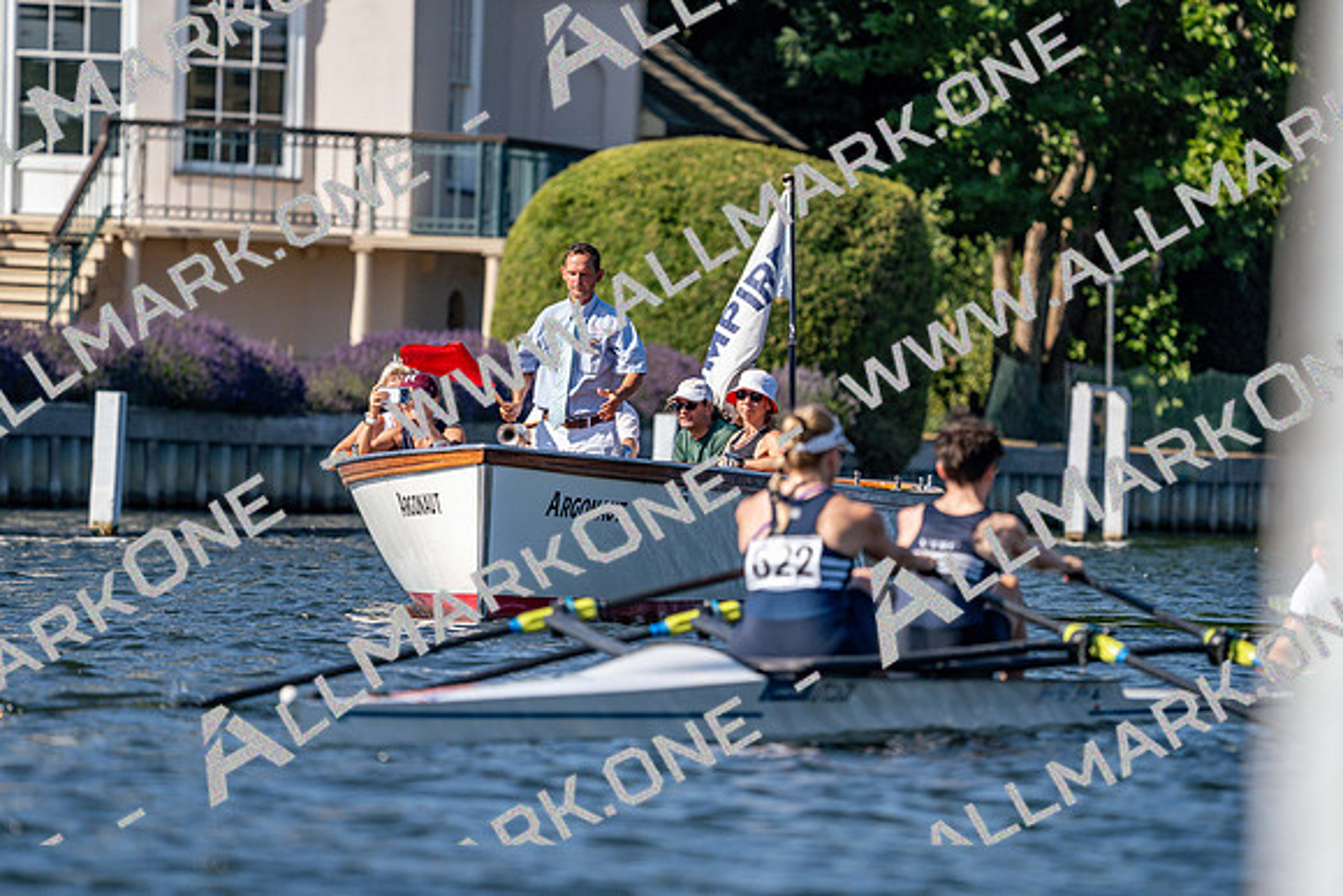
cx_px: 672
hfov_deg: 5.5
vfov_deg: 3.7
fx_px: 13955
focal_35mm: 374
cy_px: 448
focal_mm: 374
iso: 250
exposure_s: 1/1600
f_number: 6.3
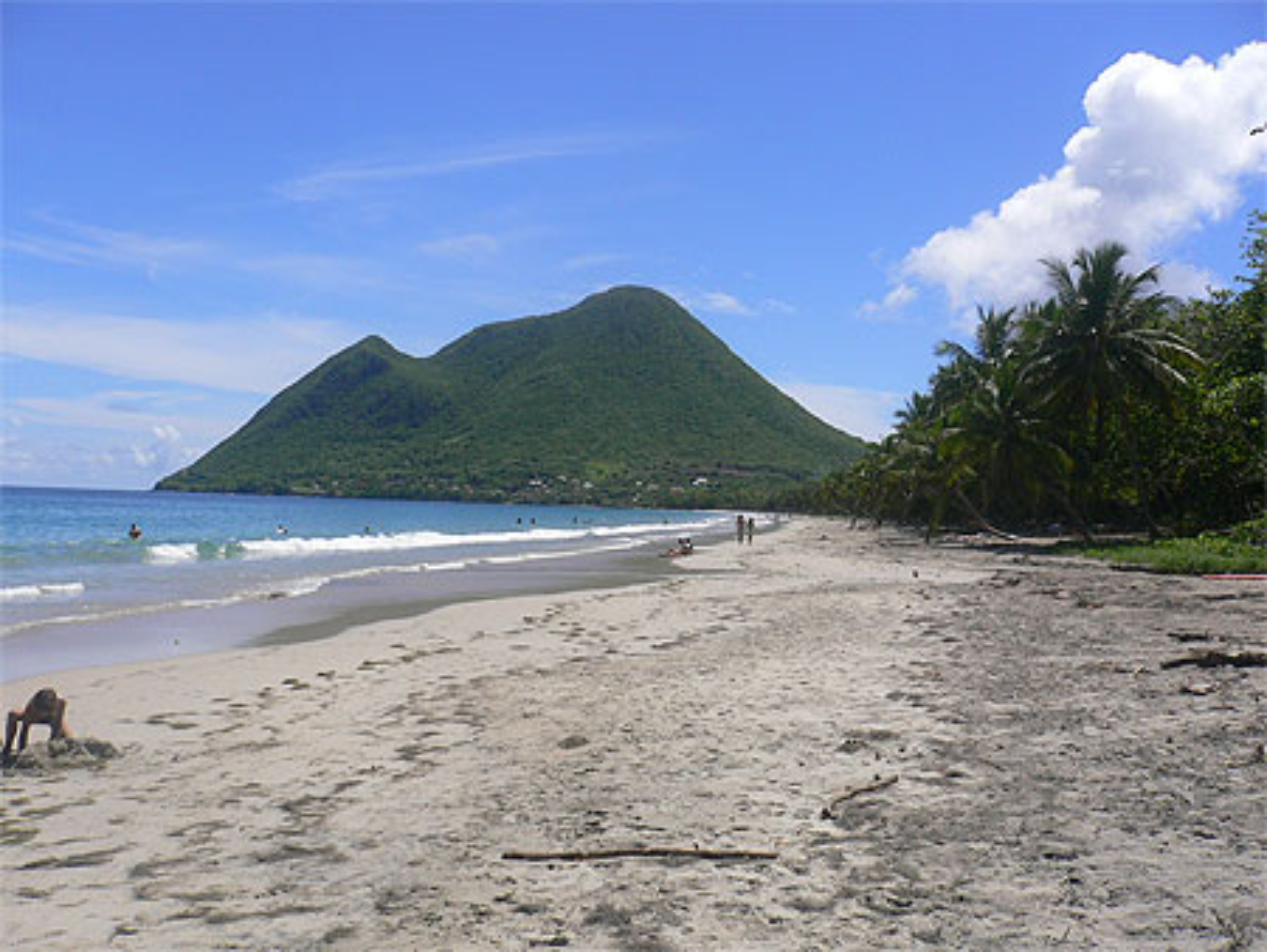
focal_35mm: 35
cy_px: 476
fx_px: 1282
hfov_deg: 52.6
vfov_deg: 40.7
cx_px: 634
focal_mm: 5.8
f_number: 5.6
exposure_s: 1/640
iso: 100
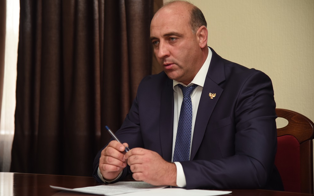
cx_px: 157
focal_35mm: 101
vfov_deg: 13.0
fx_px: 864
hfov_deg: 20.6
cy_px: 91
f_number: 4.5
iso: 1000
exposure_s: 1/250
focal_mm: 98
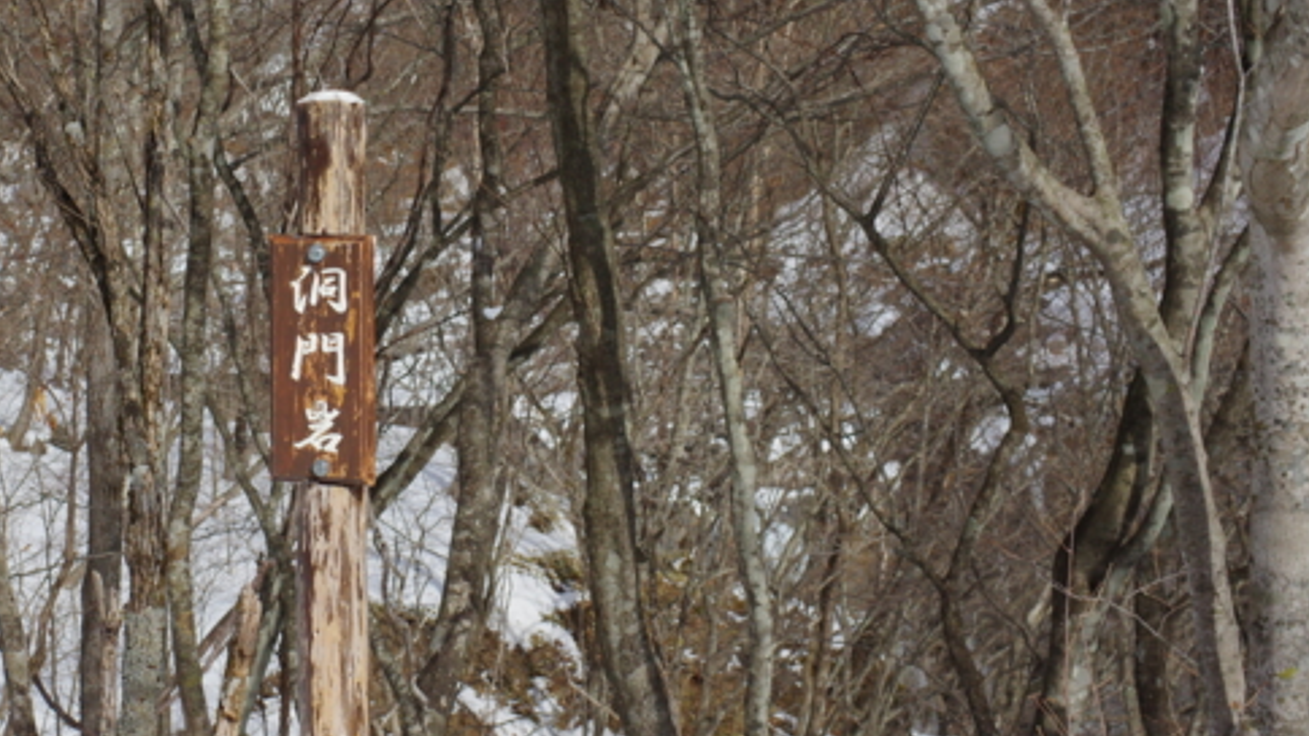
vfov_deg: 13.4
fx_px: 3123
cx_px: 300
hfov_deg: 23.4
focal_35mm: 90
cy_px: 298
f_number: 8
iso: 400
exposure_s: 1/1250
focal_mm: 35
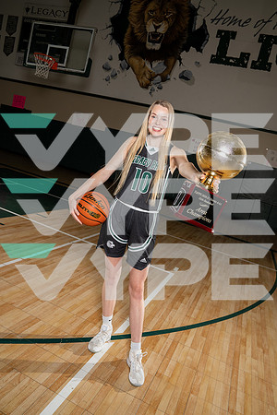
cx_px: 138
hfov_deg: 49.6
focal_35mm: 26
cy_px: 208
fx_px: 300
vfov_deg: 69.4
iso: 320
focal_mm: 26
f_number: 7.1
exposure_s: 1/250
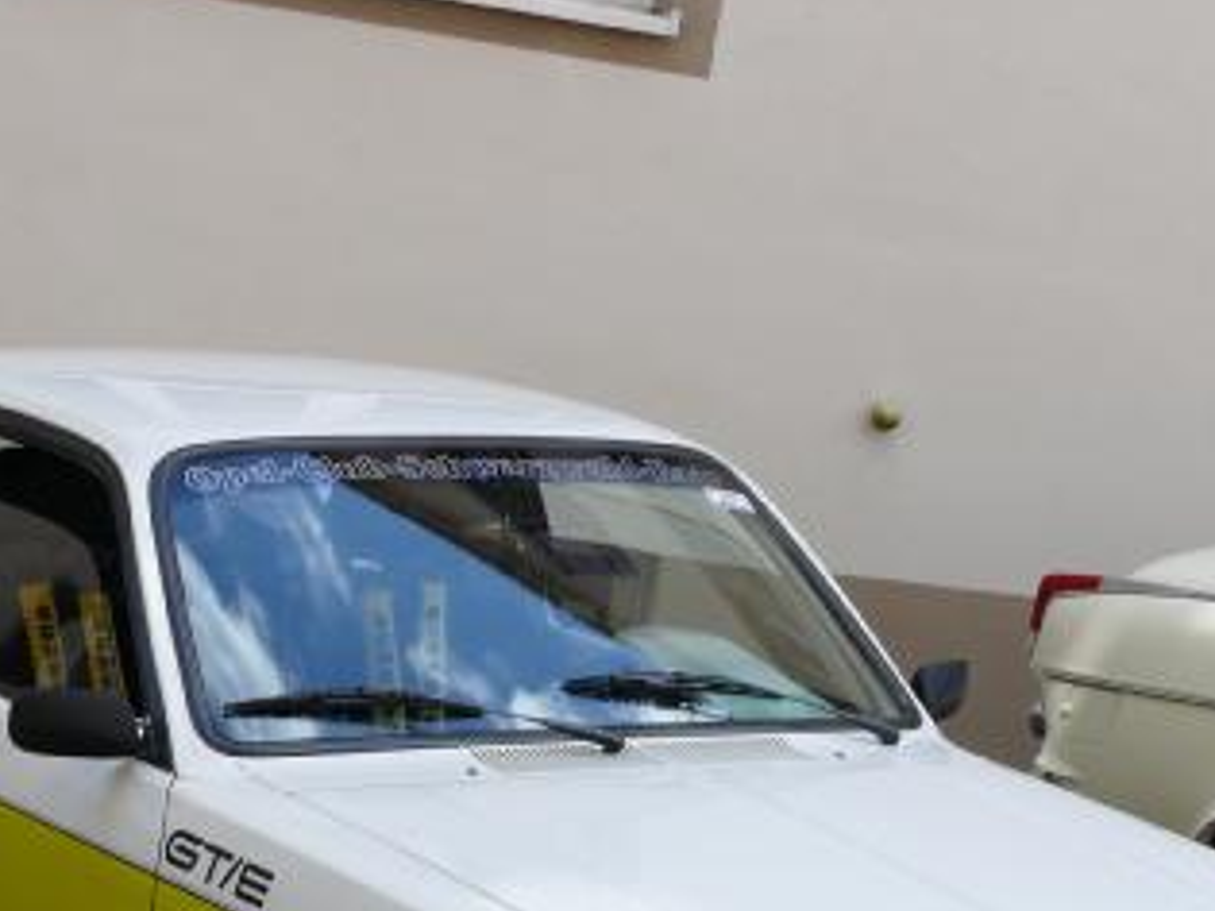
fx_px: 3824
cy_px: 909
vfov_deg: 13.4
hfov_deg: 17.9
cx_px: 293
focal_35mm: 109
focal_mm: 10.4
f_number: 5
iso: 100
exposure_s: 1/200
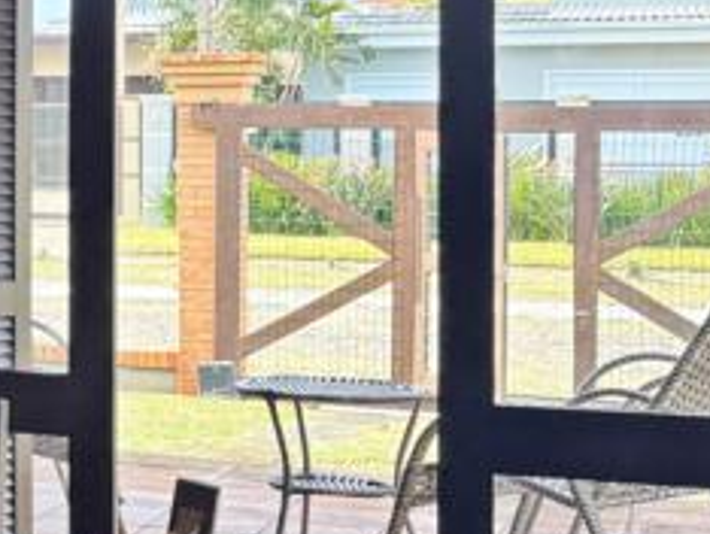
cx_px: -613
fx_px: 2156
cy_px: 143
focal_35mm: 105
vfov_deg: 14.1
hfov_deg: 15.7
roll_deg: +0.4
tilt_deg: -1.3
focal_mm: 6.76
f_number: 1.78
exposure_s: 1/347
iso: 100
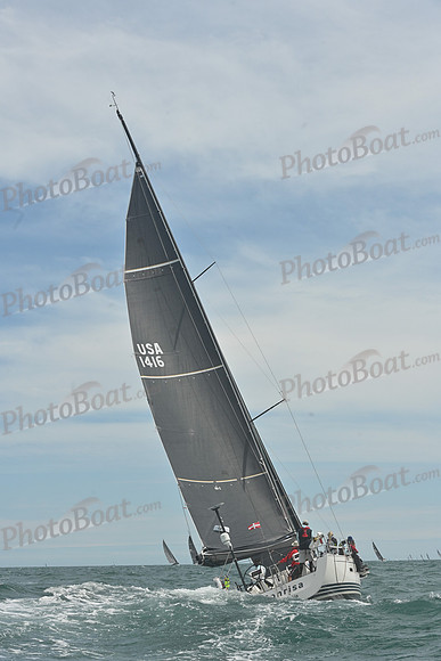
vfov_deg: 28.8
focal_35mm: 70
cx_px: 220
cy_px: 330
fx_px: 1285
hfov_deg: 19.5
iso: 320
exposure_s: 1/1250
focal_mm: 70
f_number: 10
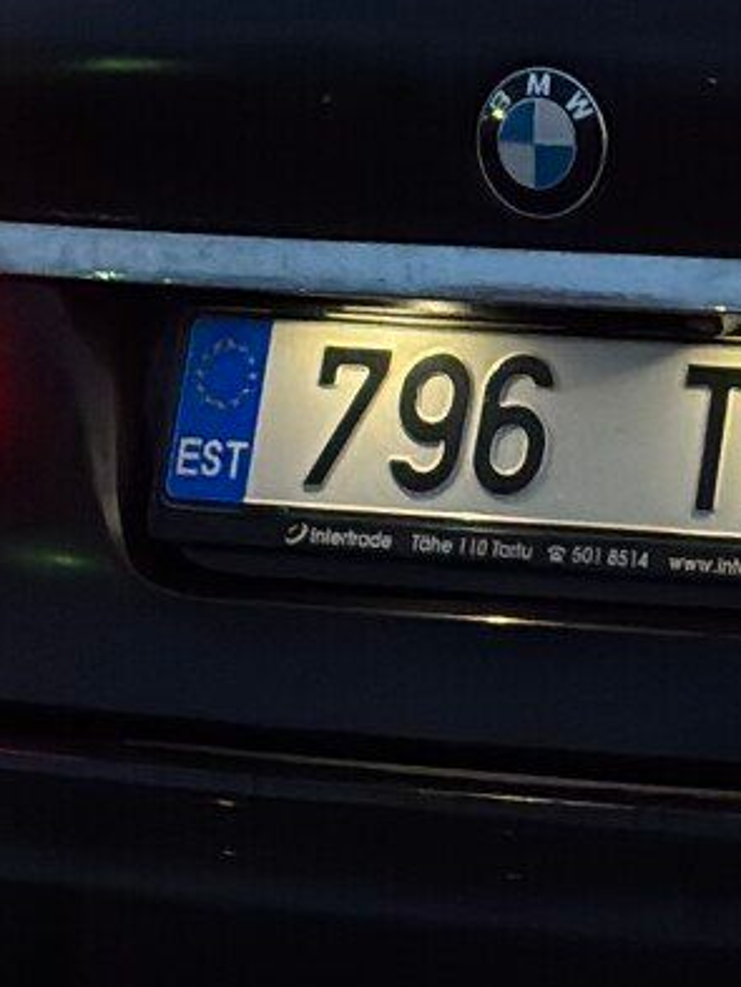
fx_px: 6789
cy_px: -211
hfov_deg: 6.1
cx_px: 1560
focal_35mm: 238
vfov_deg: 8.2
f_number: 1.6
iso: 250
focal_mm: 5.96
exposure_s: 1/38
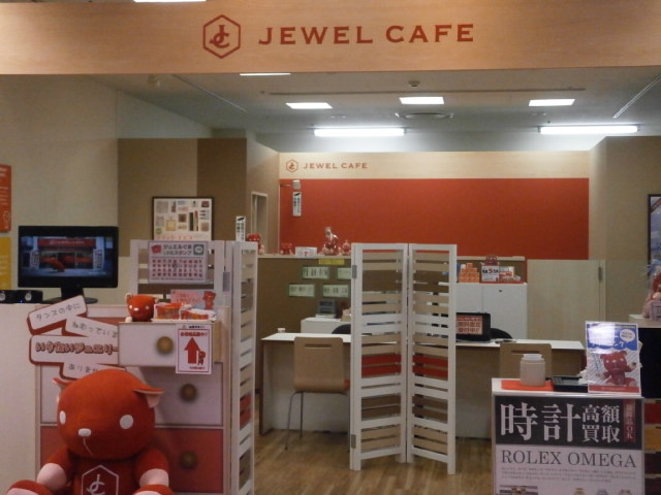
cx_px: 330
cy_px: 248
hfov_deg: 40.4
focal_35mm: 47
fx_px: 897
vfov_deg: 30.9
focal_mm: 8.3
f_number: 3.4
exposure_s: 1/160
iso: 800
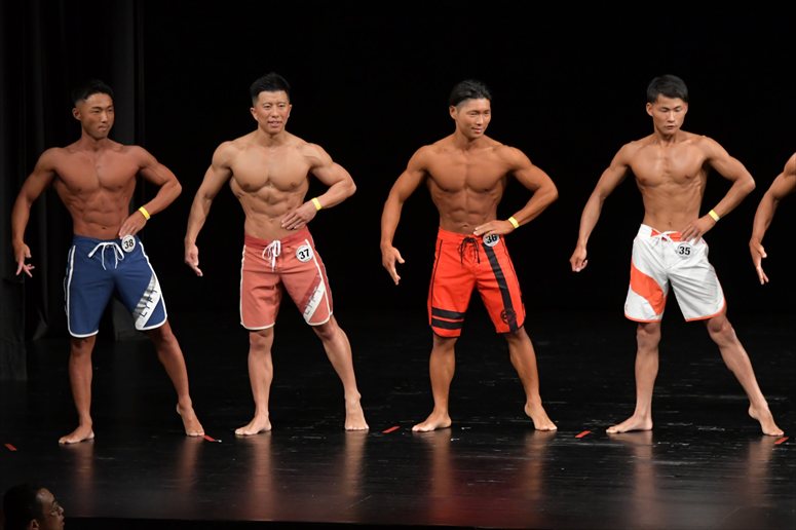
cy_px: 265
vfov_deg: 5.7
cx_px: 398
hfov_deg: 8.6
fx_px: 5304
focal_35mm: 240
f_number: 5.6
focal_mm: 160
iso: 3200
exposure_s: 1/400
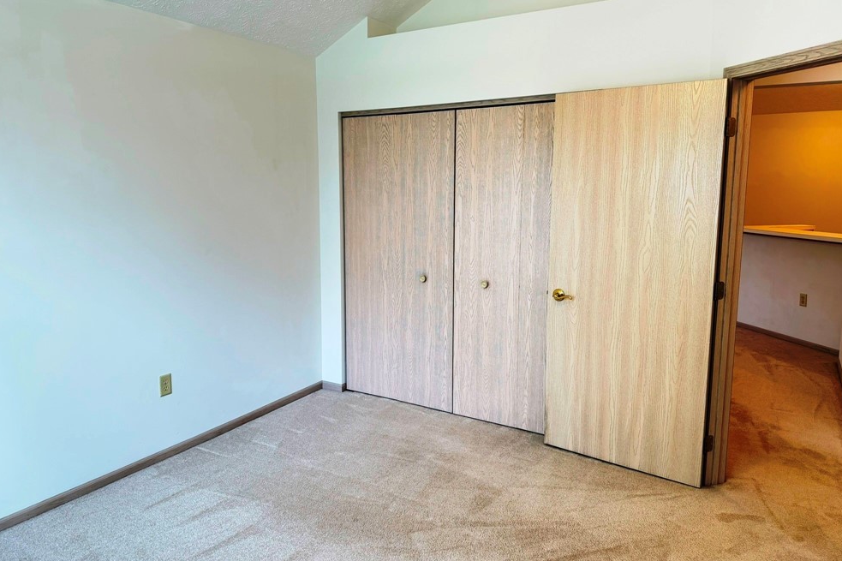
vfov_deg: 49.5
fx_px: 608
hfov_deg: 69.4
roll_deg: +0.2
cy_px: 260
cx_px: 406
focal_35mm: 26
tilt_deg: -7.5
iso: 100
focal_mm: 6.76
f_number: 1.78
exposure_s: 1/60
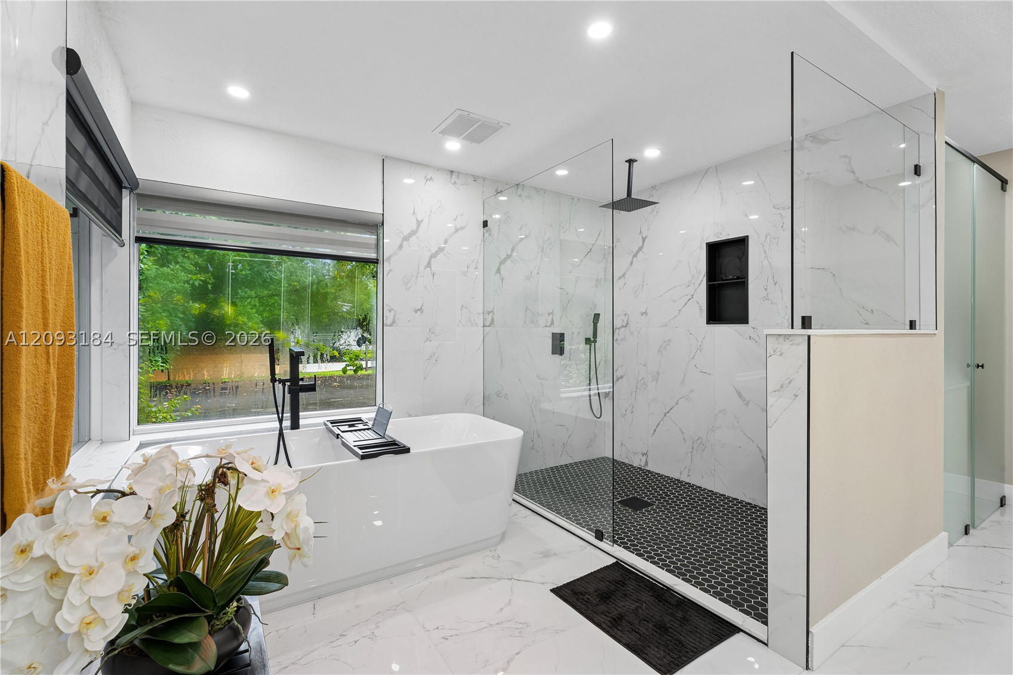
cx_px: 506
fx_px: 450
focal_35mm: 16
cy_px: 338
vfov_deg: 73.7
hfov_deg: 96.7
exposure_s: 1/5
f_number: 11
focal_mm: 16
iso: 160
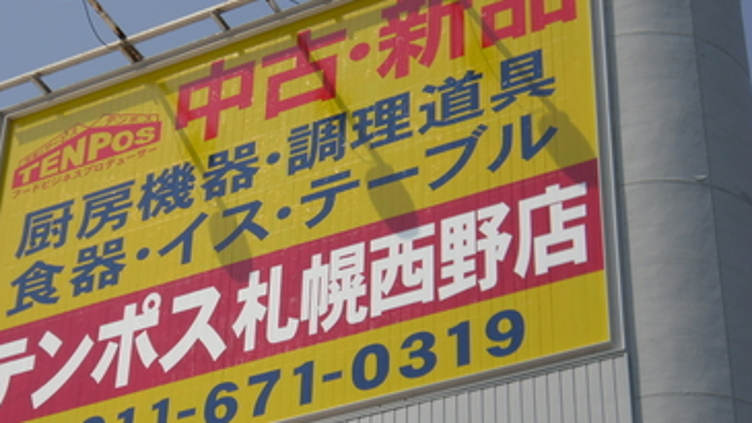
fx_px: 1933
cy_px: 286
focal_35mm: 97
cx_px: 241
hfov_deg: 21.9
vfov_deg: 12.4
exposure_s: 1/640
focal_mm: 11.7
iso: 64
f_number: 5.3
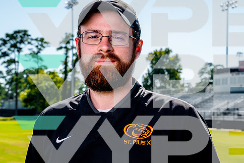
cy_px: 90
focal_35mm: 68
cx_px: 130
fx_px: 461
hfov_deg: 29.6
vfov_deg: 20.0
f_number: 8
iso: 100
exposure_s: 1/125
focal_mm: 52
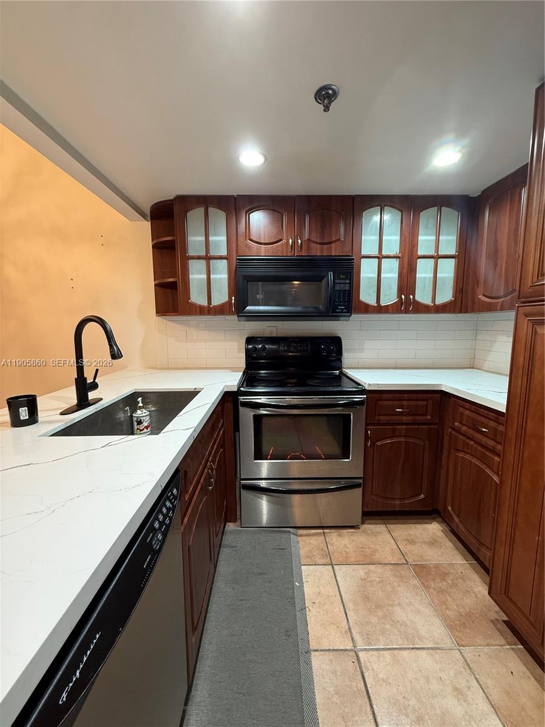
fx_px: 294
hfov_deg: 85.7
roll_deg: -0.3
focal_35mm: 14
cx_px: 272
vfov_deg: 102.1
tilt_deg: -6.0
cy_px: 364
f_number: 2.2
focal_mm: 2.22
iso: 250
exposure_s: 1/60
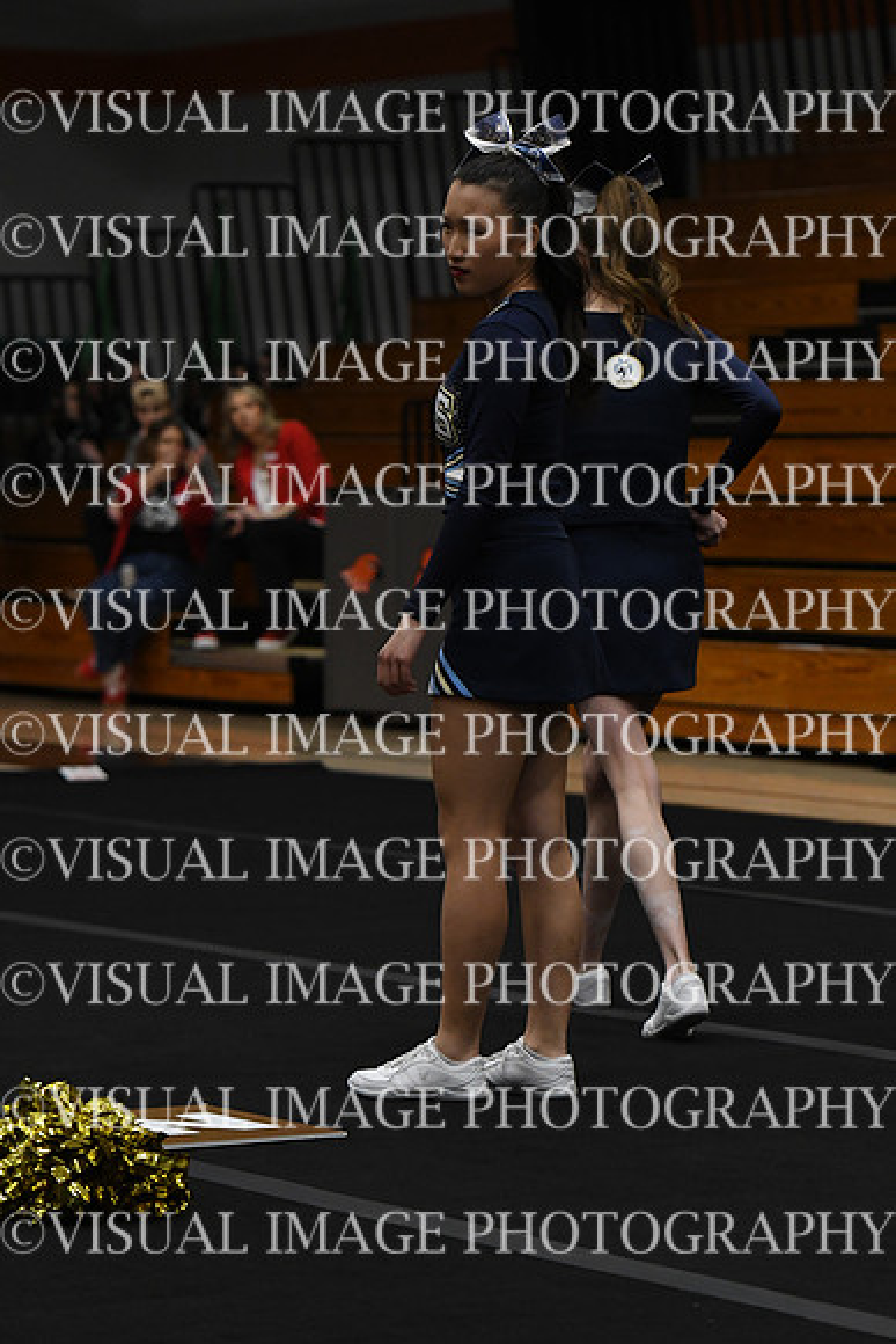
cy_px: 672
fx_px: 5708
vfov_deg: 13.4
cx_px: 448
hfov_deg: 9.0
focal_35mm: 153
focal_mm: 102
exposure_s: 1/640
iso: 3200
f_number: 4
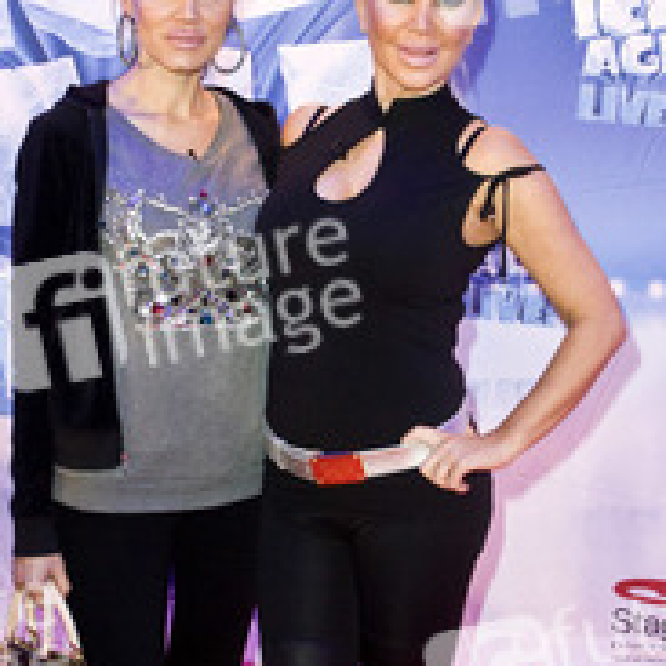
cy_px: 488
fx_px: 1175
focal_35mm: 54
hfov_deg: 31.6
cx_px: 282
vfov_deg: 31.2
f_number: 5
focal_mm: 29
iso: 1600
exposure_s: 1/200
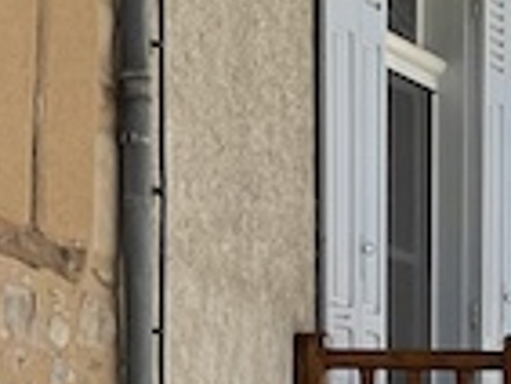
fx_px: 4344
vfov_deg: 4.9
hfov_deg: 6.6
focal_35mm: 294
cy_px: 880
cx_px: 884
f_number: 2
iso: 25
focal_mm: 6
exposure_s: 1/1199
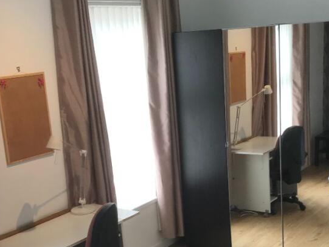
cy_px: 170
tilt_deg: -9.2
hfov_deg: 36.1
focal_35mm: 53
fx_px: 504
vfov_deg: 27.3
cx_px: 190
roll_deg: +2.4
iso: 40
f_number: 1.8
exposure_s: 1/100
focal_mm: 3.99
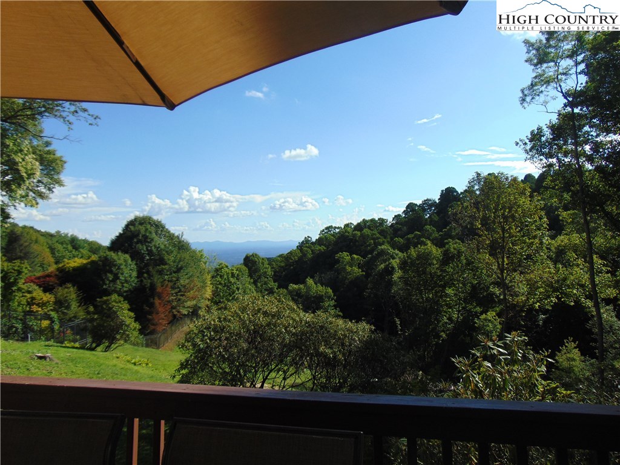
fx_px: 448
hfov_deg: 69.4
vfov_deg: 54.9
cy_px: 232
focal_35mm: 25
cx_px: 310
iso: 80
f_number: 3
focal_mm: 4.5
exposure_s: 1/1000
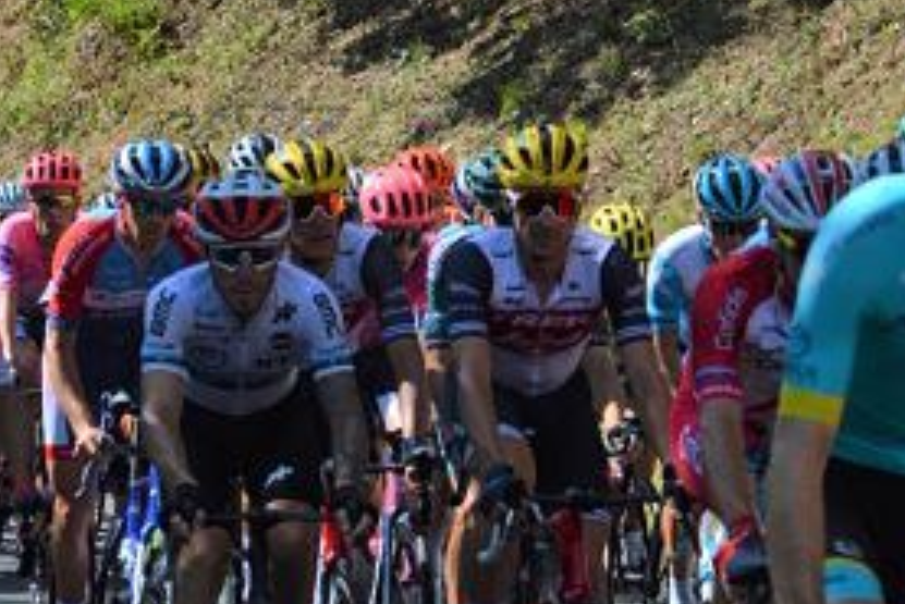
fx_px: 4396
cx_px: 457
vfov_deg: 7.9
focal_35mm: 175
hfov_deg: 11.8
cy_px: 372
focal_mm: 75
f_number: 7.1
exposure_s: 1/2000
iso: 400
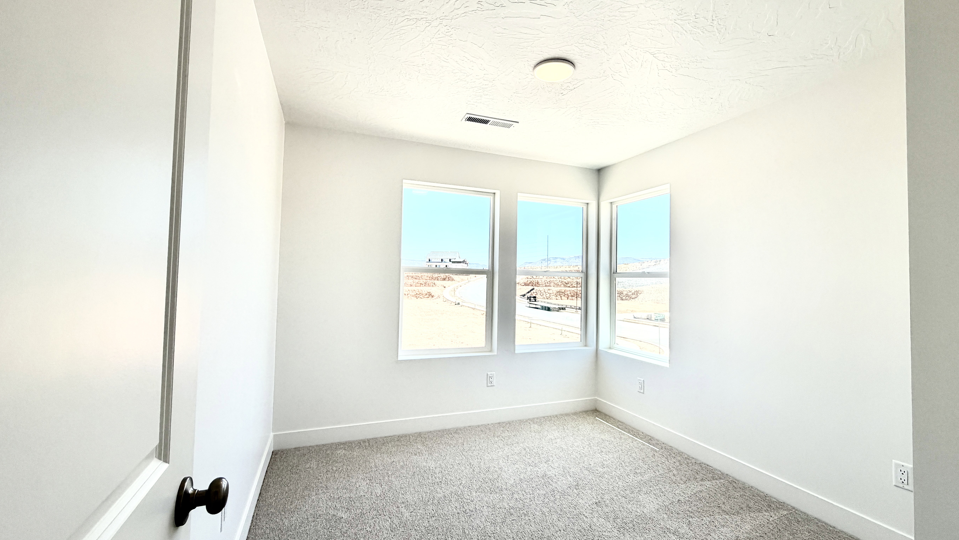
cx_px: 496
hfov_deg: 99.3
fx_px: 407
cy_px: 267
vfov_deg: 67.1
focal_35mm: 16
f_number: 2.2
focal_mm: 2.22
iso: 50
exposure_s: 1/502
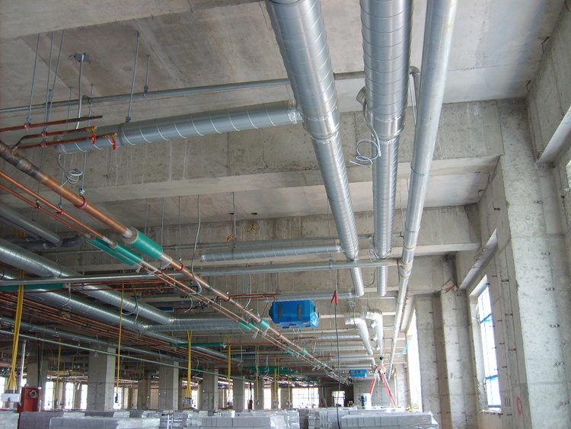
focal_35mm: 35
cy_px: 214
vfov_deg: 40.7
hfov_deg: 52.6
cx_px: 286
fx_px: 578
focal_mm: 5.8
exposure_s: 1/30
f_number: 2.8
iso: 50
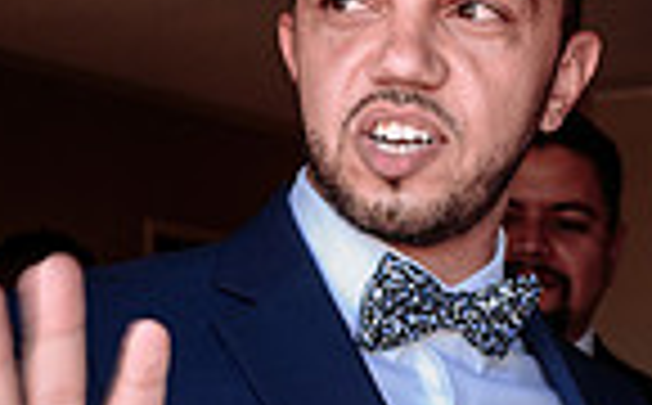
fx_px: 2252
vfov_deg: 10.1
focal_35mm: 127
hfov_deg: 16.5
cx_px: 337
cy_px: 517
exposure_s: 1/40
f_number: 4.5
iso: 320
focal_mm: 29
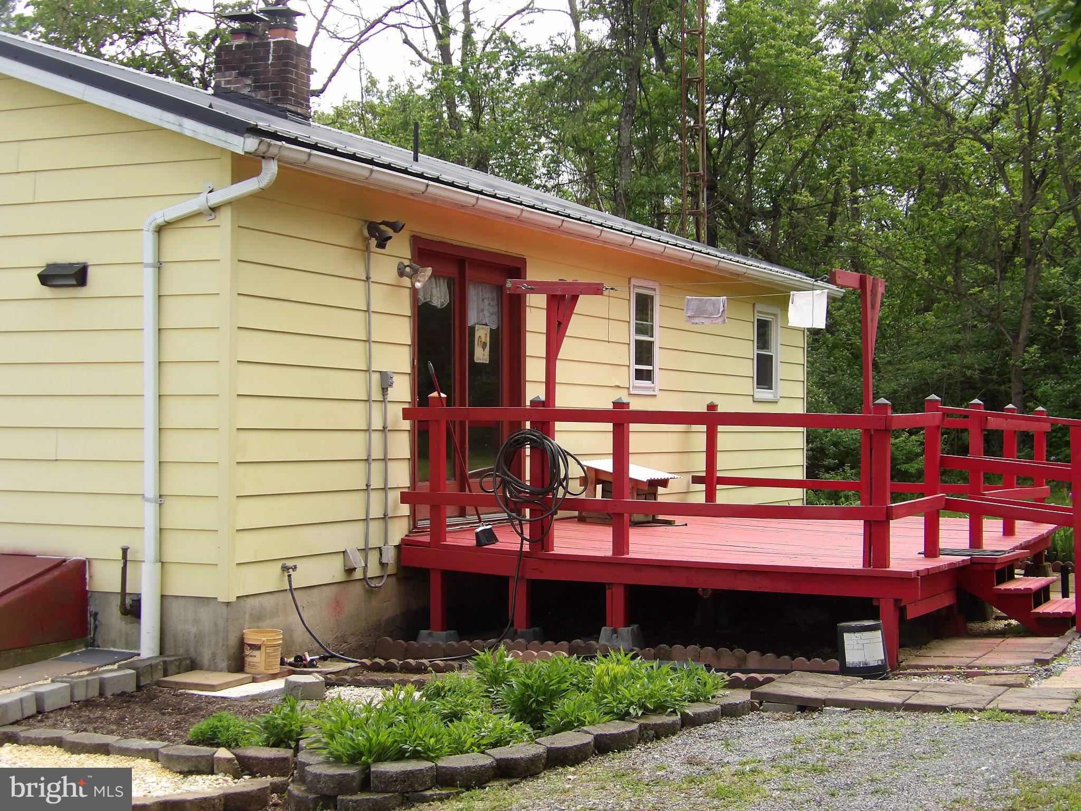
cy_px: 406
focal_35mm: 53
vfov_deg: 27.5
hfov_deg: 36.2
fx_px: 1655
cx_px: 540
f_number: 3.4
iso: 100
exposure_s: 1/305
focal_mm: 9.5
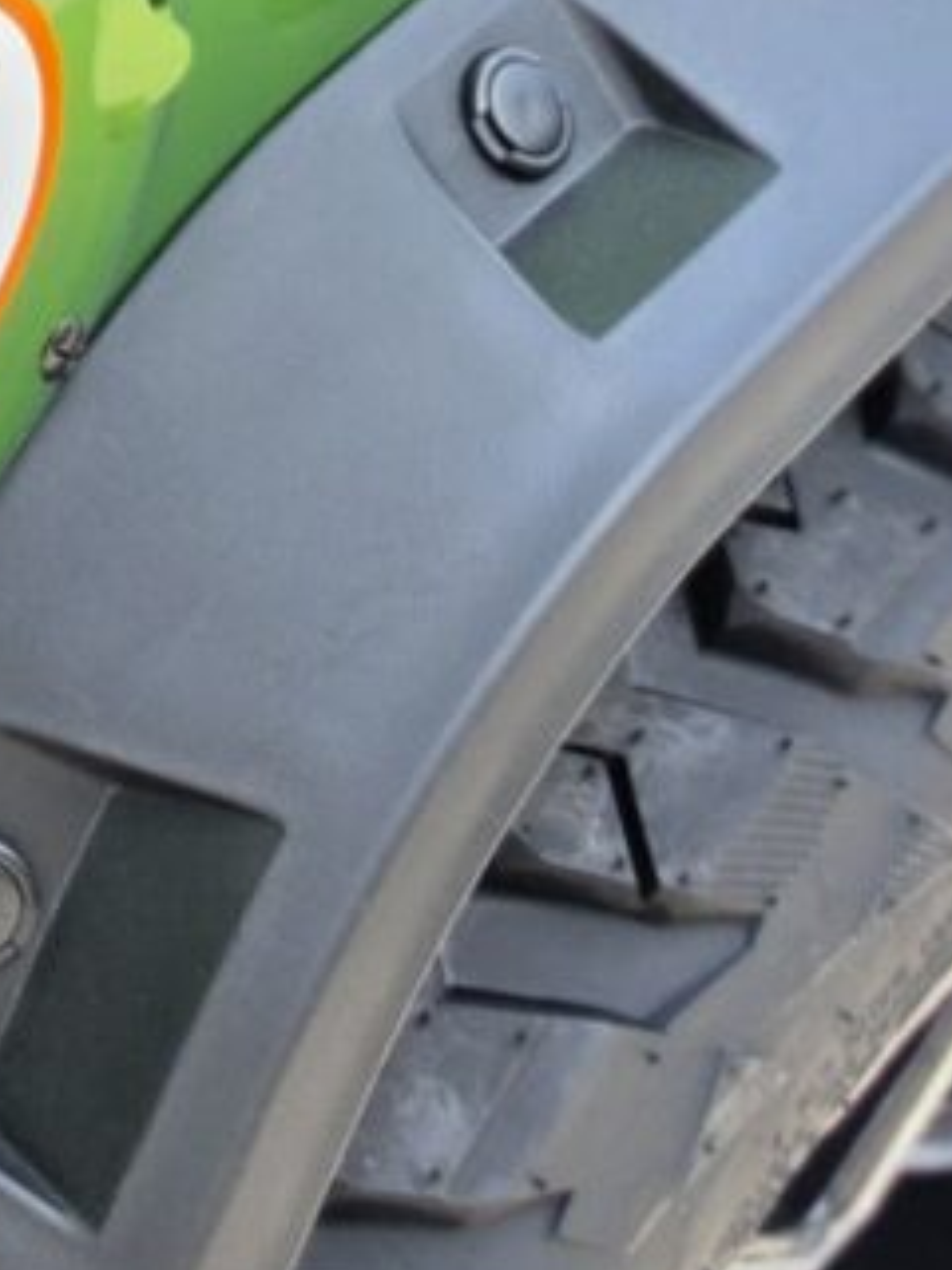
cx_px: -1015
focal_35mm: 138
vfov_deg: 10.8
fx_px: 5060
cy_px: -2298
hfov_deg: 9.9
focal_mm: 6.5
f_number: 1.4
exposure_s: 1/1775
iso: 64
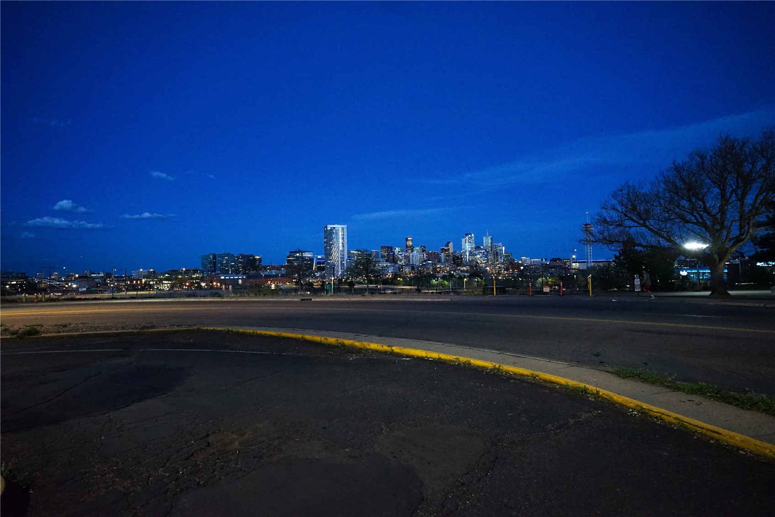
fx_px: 366
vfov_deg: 70.4
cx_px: 388
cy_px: 258
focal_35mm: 17
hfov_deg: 93.3
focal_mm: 17
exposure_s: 1/80
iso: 6400
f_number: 2.8
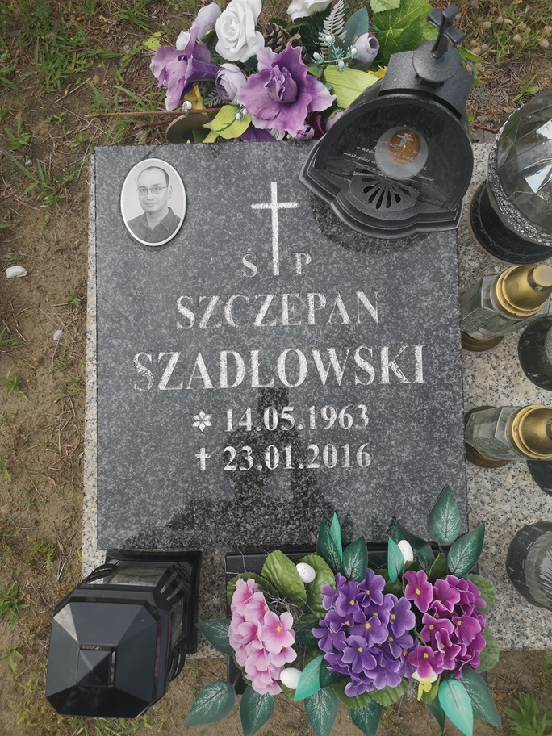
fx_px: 574
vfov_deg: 65.3
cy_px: 368
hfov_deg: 51.4
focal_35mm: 27
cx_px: 276
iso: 50
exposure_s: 1/1100
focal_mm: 5.58
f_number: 1.8
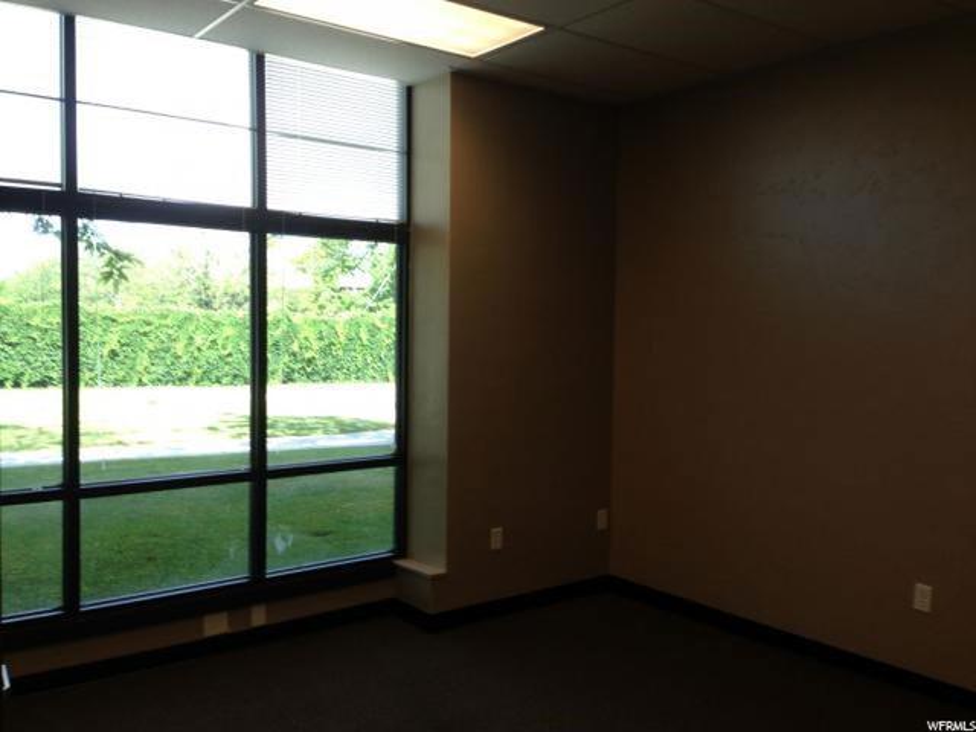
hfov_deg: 55.4
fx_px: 930
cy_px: 366
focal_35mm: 33
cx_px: 488
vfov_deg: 42.9
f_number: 2.4
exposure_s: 1/40
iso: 50
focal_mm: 4.13
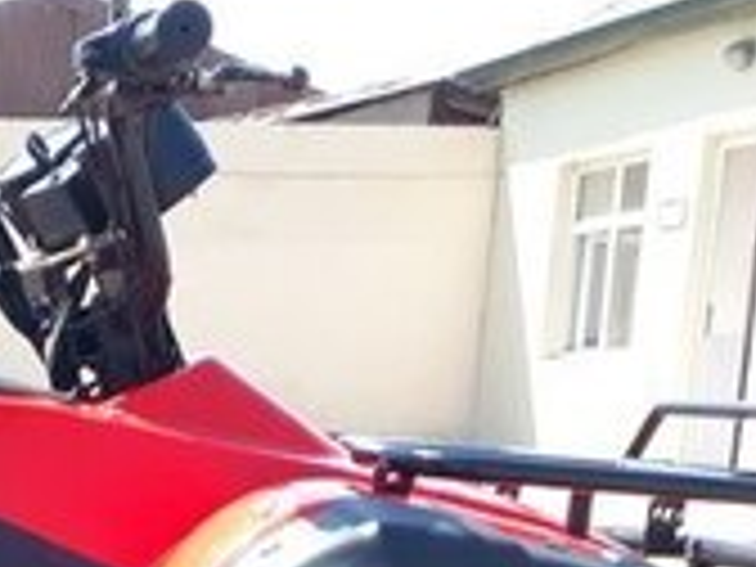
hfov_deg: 17.3
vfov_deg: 12.6
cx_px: -248
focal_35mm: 106
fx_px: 2315
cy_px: 1046
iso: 40
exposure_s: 1/367
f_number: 1.9
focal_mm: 3.6
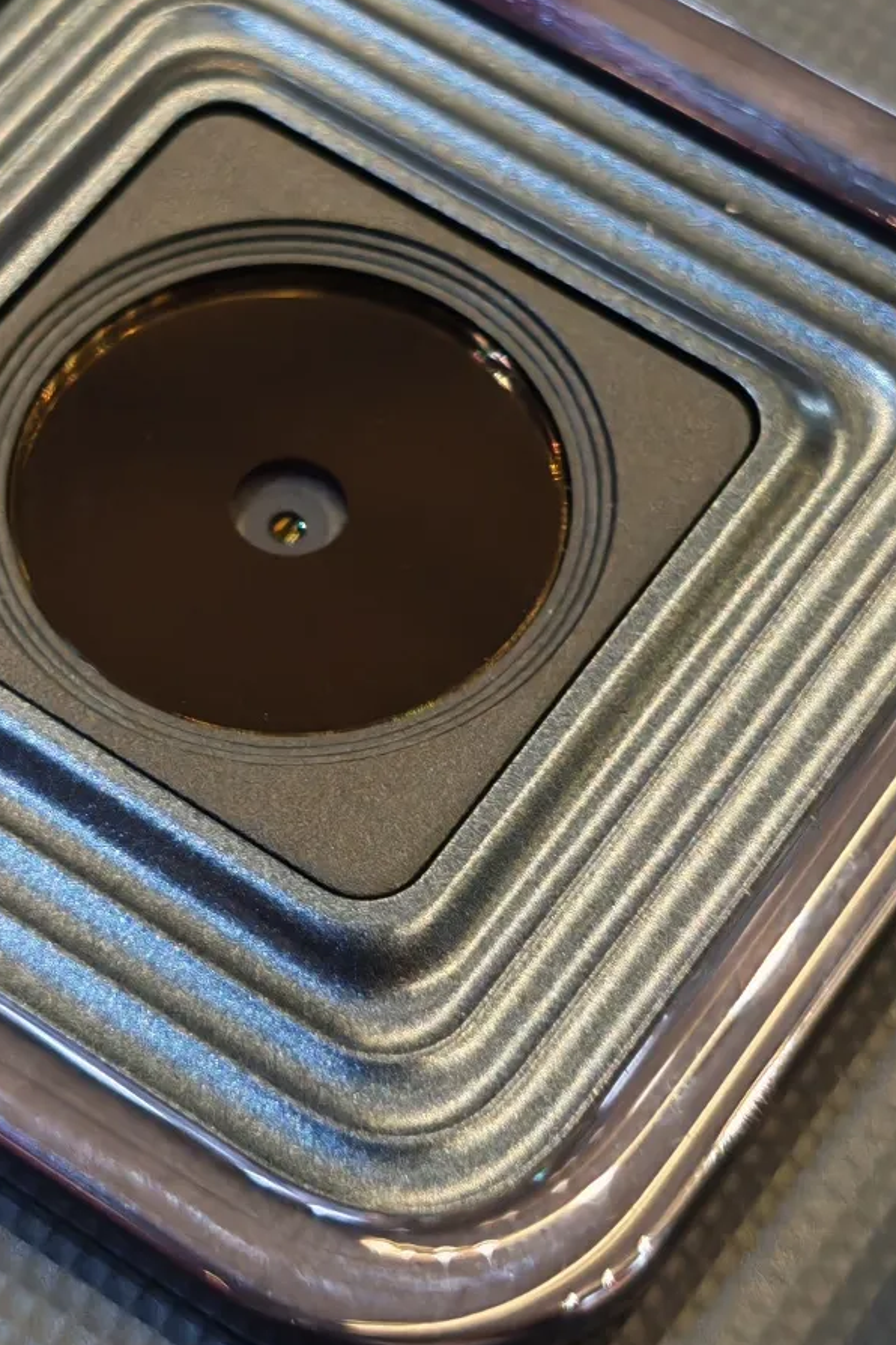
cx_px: 365
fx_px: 3994
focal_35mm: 107
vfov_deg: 19.0
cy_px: 346
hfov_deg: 12.8
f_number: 1.6
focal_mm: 5.4
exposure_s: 1/50
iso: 125
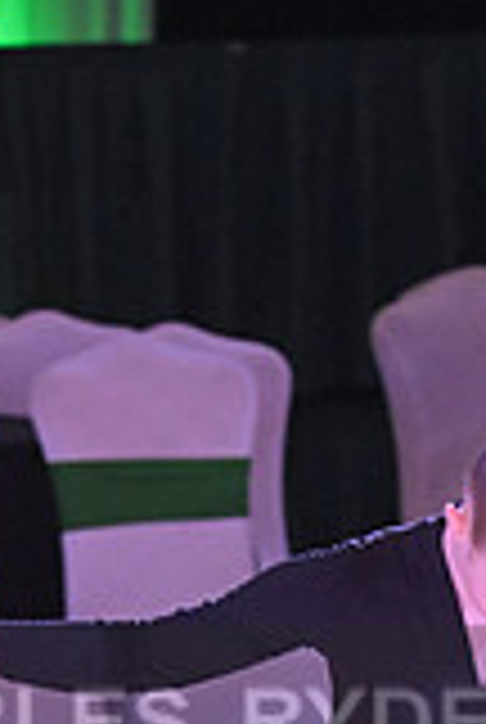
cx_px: 16
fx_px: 9799
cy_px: 778
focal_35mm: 486
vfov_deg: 4.2
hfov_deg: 2.8
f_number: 7.1
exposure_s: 1/400
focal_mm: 135
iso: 5000
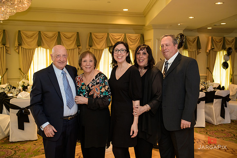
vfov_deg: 35.1
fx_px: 250
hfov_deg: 50.7
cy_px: 79
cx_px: 118
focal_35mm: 38
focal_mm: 38
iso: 1000
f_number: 3.2
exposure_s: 1/125
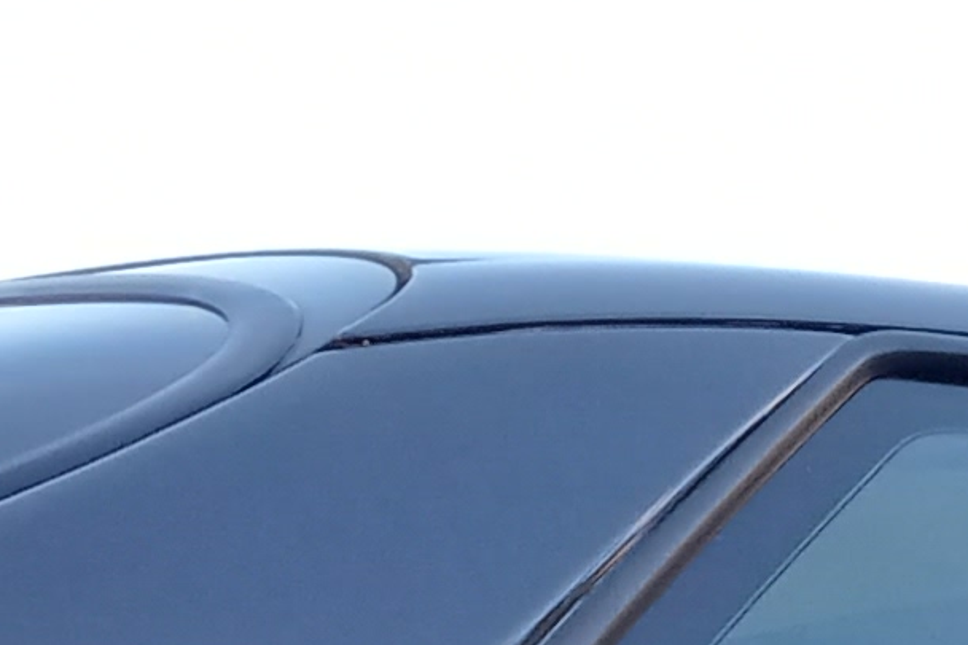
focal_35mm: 213
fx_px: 5725
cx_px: 1043
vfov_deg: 6.0
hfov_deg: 9.6
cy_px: 1938
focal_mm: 3.94
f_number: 1.8
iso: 64
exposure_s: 1/120
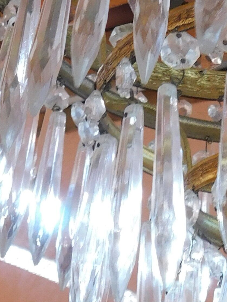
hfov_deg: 11.8
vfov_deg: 15.6
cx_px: 230
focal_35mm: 124
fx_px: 1084
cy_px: 11
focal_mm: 5.3
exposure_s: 1/60
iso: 125
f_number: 3.2
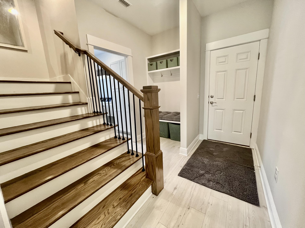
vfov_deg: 89.9
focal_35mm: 13
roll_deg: +3.5
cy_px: 114
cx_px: 152
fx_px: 115
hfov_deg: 106.2
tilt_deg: -9.8
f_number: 1.8
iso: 250
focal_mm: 1.57
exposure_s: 1/60
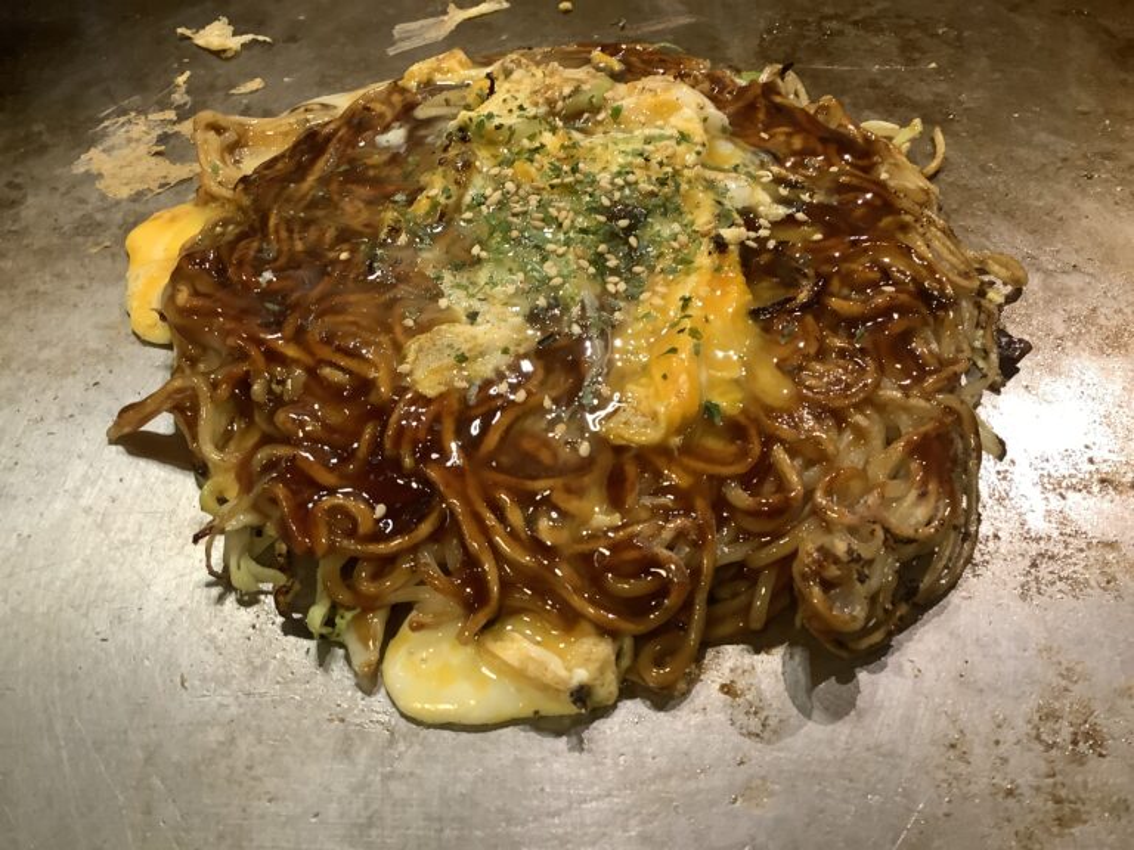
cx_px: 567
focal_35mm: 31
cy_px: 425
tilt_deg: -49.8
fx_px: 1016
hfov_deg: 58.4
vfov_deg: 45.4
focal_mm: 3.3
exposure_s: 1/60
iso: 250
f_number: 2.4
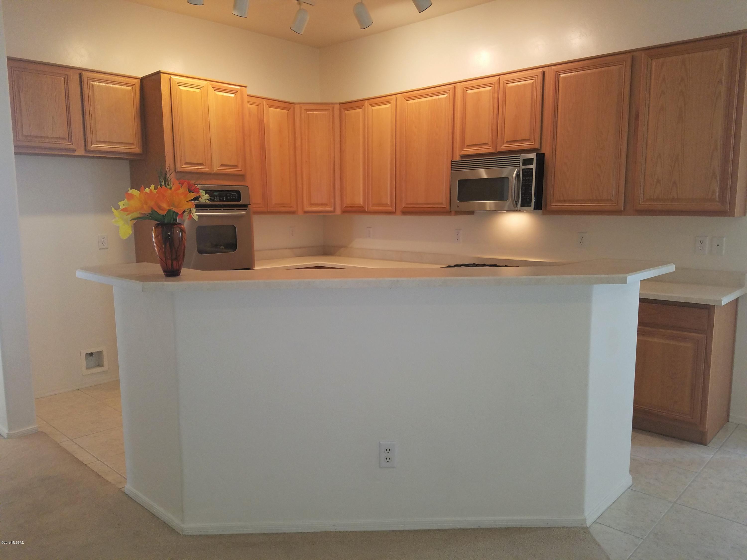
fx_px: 561
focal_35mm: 26
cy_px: 280
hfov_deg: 67.3
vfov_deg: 53.1
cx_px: 374
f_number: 1.7
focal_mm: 4.2
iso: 100
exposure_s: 1/40
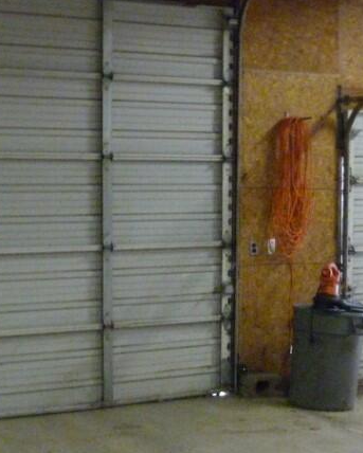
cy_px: 218
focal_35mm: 77
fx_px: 1033
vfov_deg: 24.7
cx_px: 256
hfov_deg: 19.8
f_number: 3
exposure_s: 1/15
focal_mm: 5.9
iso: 800
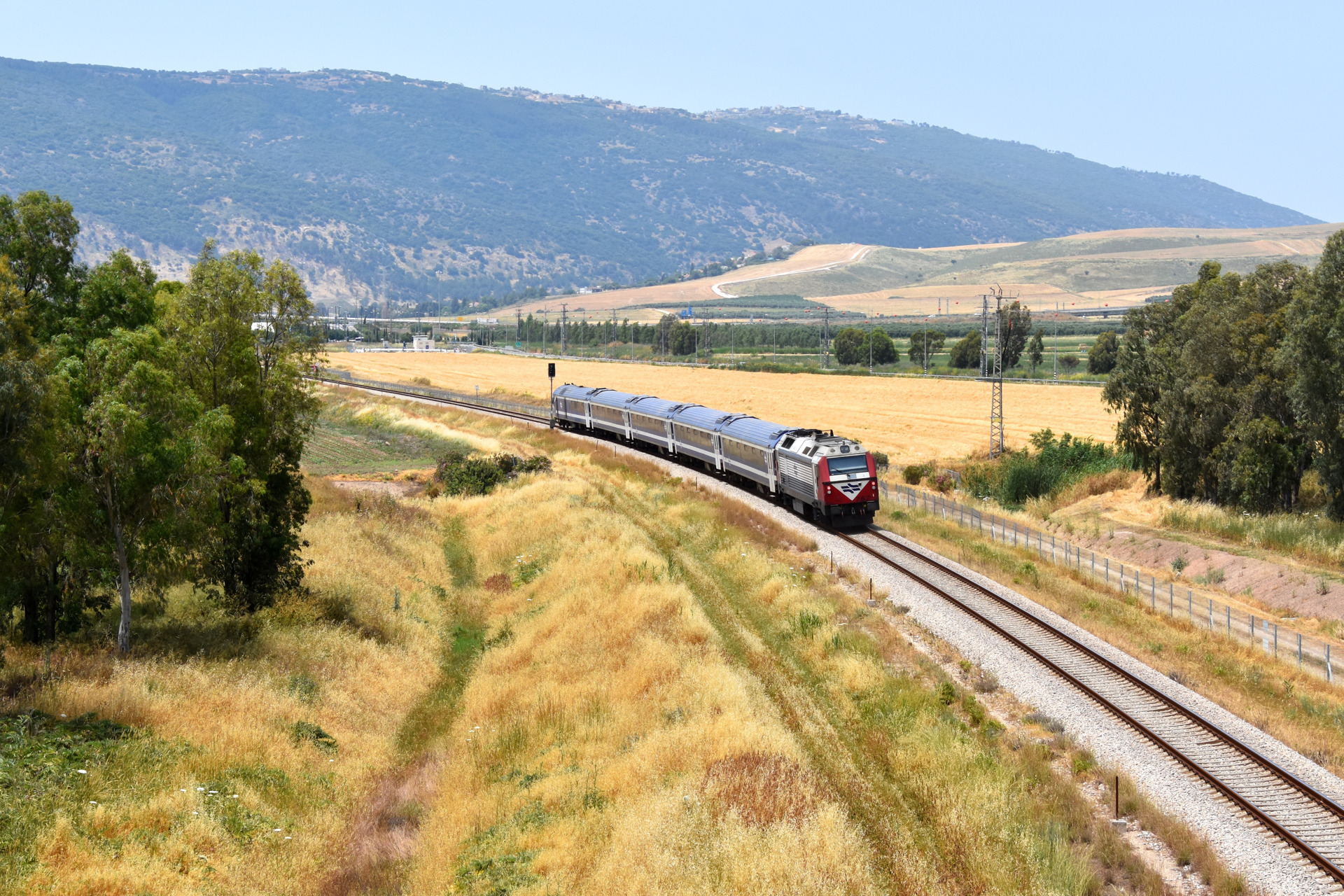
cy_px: 448
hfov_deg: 27.0
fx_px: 2800
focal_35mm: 75
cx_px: 672
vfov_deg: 18.2
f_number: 6.3
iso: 400
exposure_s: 1/1600
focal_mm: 50
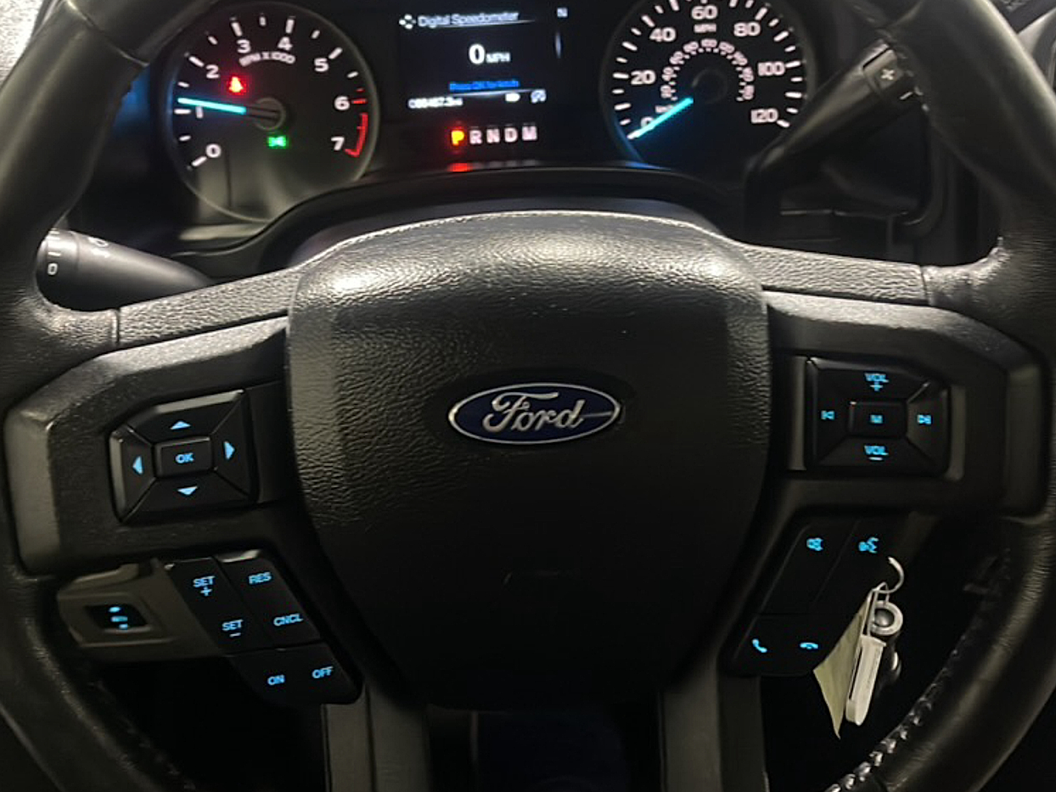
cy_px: 318
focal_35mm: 36
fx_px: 1098
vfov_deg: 39.5
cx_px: 512
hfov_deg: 51.3
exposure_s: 1/40
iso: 800
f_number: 1.6
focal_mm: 5.1
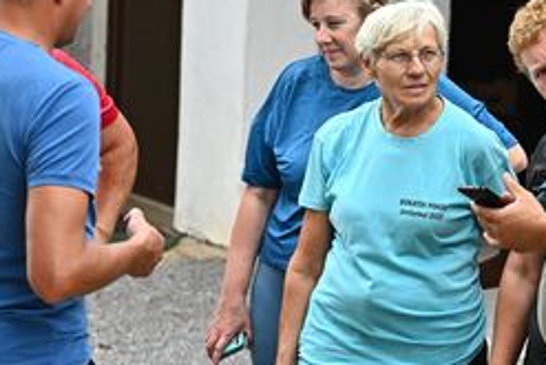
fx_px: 5524
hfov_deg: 5.7
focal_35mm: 364
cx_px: 385
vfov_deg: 3.8
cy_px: 217
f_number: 7.1
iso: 1600
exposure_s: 1/1250
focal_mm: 200
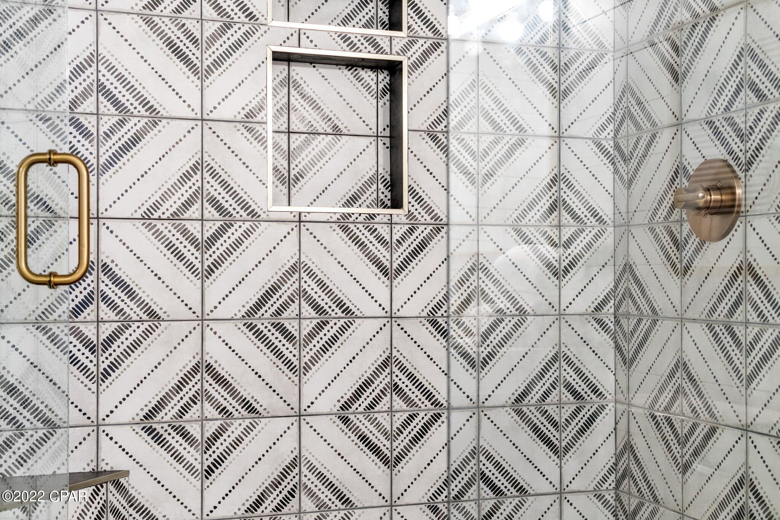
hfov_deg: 43.6
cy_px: 260
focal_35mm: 45
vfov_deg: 29.9
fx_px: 975
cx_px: 390
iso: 800
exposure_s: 1/60
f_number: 2.5
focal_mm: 30
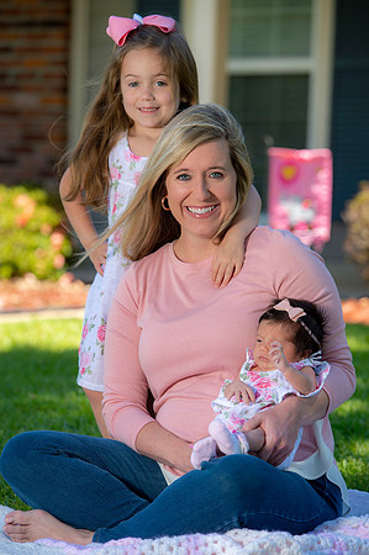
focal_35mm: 165
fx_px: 2543
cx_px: 184
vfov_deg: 12.5
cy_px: 278
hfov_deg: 8.3
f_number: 5.6
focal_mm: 165
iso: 100
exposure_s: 1/160
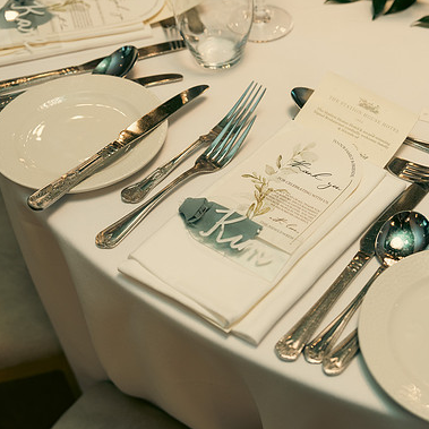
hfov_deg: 30.2
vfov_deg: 30.6
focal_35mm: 56
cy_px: 214
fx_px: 785
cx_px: 306
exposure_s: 1/160
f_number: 3.5
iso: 1000
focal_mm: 43
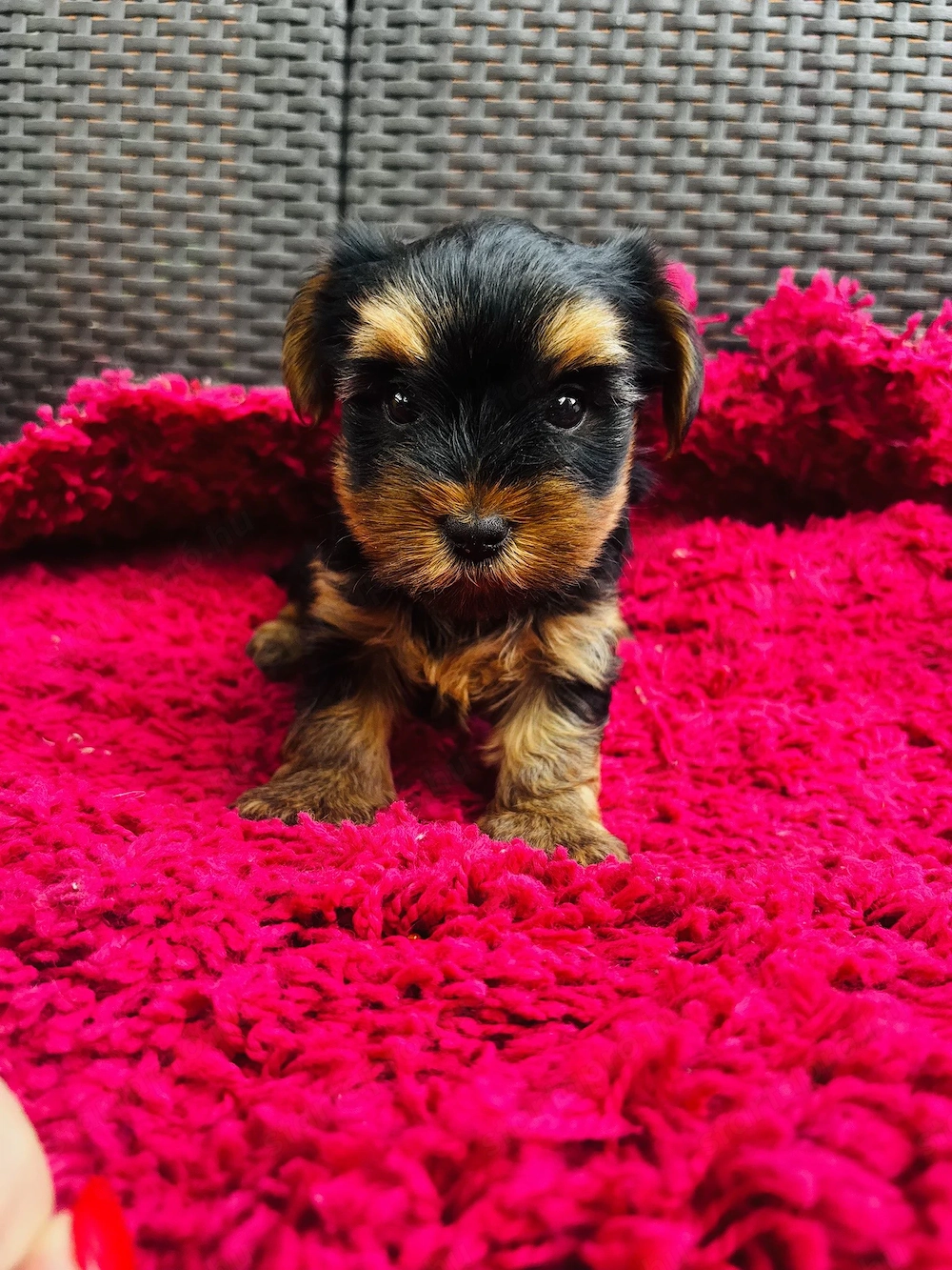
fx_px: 953
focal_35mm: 26
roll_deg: -3.1
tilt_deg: -21.2
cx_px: 476
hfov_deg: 53.1
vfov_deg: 67.3
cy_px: 635
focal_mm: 5.96
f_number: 1.6
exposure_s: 1/65
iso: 125
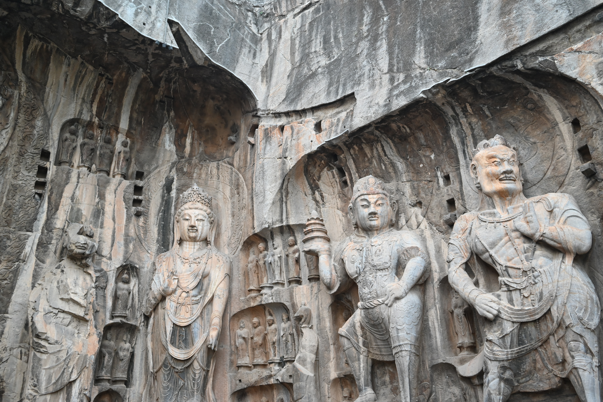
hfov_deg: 59.5
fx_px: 528
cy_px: 201
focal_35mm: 32
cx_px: 302
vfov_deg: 41.7
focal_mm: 31.5
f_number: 4.8
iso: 800
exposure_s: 1/125
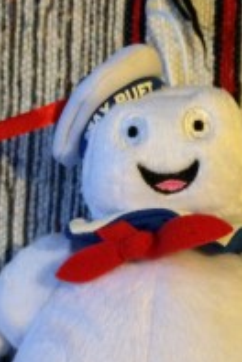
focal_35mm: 65
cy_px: 335
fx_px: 655
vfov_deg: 29.5
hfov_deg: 20.8
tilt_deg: -88.2
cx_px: 172
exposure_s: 1/25
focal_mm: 4.15
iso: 320
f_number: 2.2
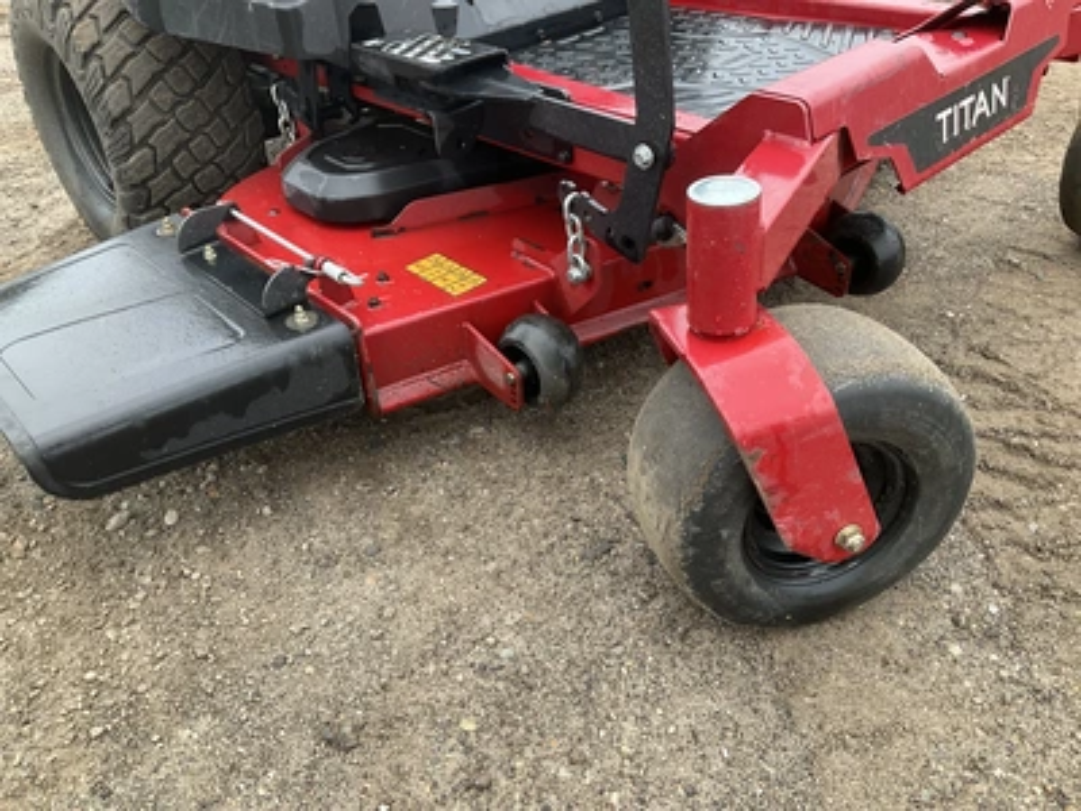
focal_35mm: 29
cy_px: 406
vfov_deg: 48.2
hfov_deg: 61.7
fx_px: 906
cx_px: 540
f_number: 1.8
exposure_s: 1/122
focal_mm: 3
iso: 40
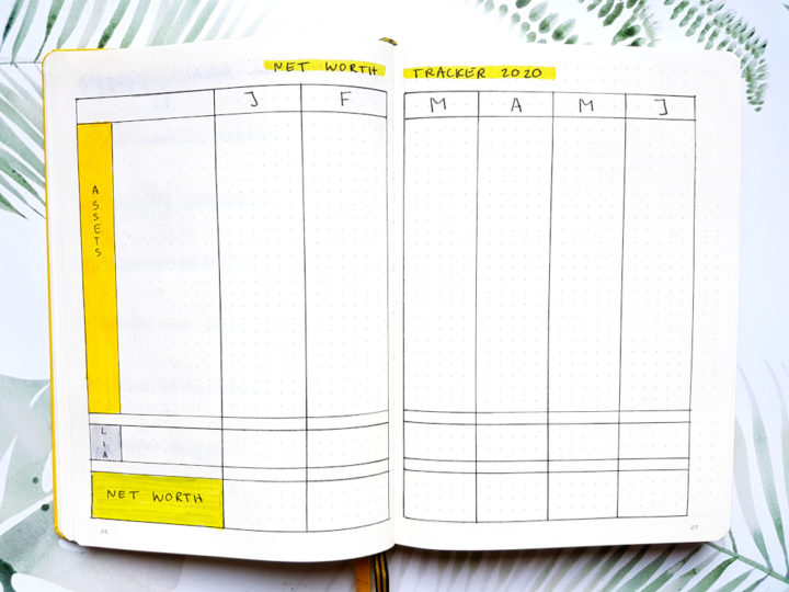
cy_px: 296
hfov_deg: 67.3
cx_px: 394
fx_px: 593
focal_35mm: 26
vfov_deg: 53.1
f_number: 1.7
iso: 64
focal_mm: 4.2
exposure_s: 1/120
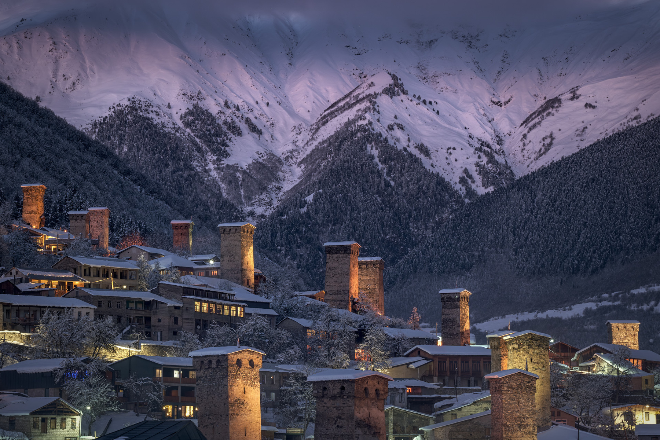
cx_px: 330
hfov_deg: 16.9
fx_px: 2218
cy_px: 220
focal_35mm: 121
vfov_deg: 11.3
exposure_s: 4.5
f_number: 14
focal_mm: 80.4
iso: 320
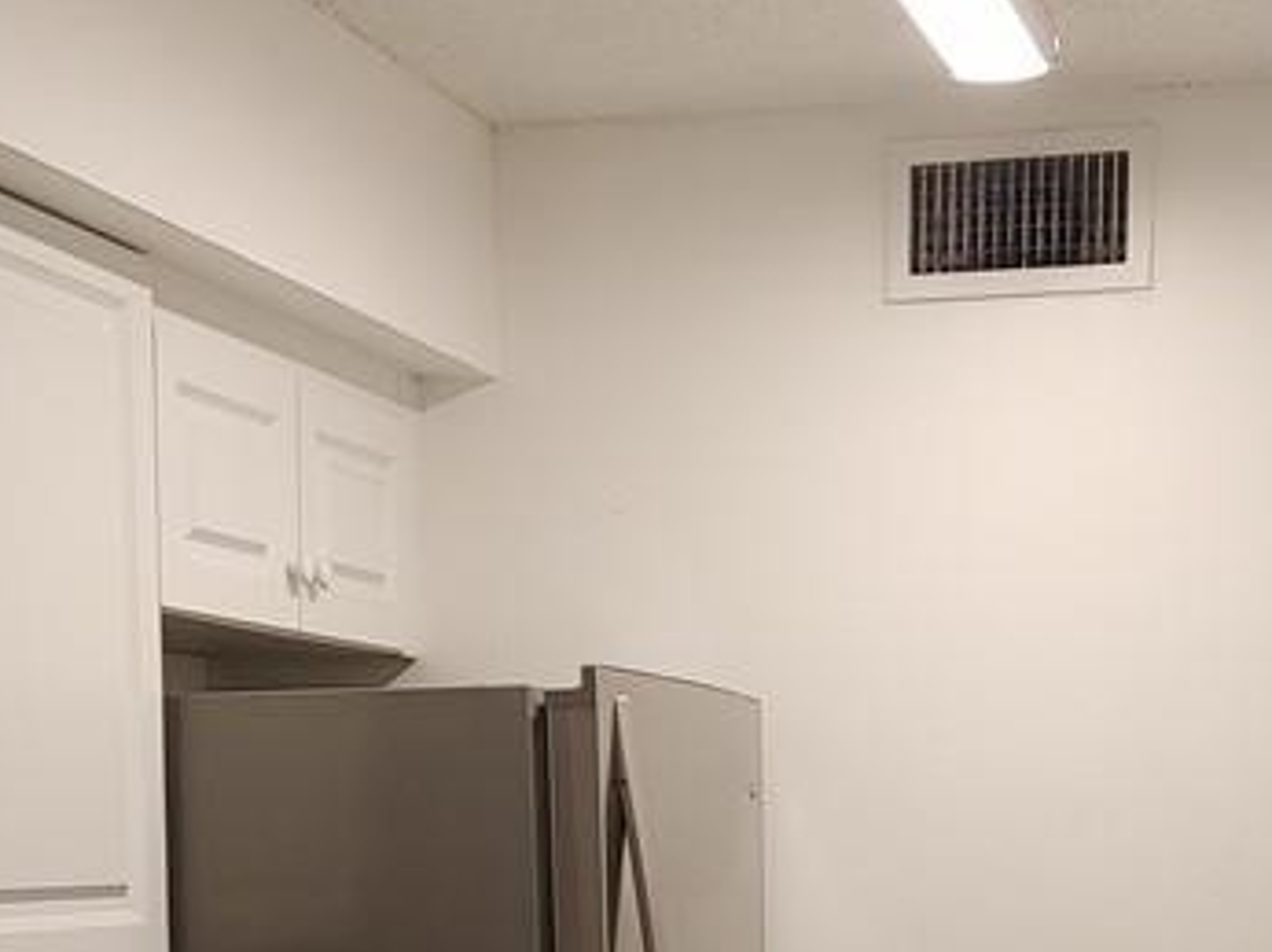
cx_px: 779
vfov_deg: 17.9
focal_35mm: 77
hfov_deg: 25.3
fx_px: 2827
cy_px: 1220
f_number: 1.8
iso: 200
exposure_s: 1/120
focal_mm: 4.81
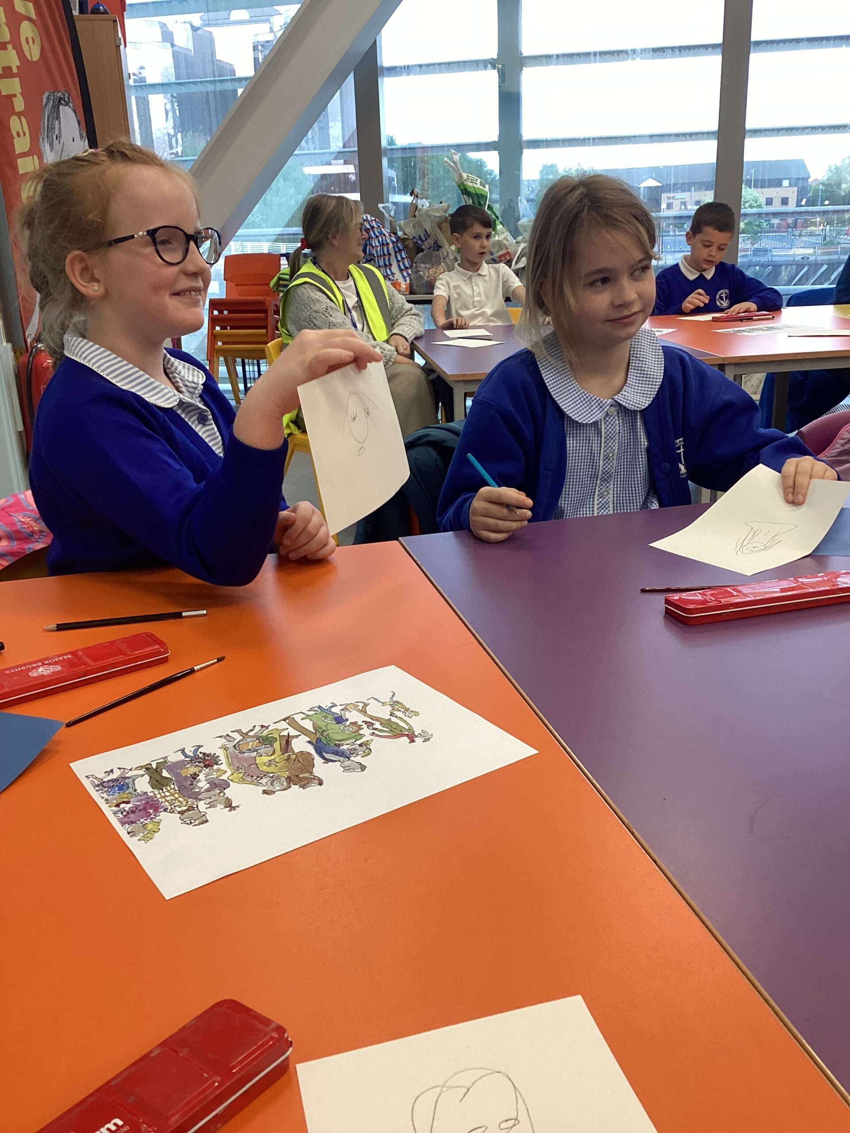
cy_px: 566
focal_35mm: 31
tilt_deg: -19.9
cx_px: 425
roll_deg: +2.7
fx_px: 1015
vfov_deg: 58.4
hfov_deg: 45.4
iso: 80
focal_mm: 3.3
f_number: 2.4
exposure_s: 1/60
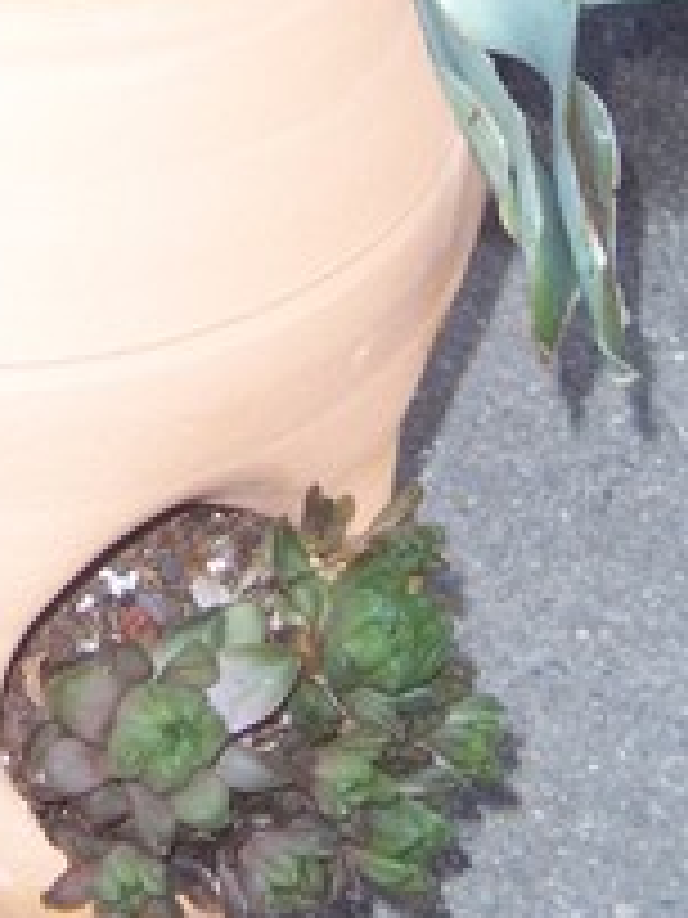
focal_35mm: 175
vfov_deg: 11.2
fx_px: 4638
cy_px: -50
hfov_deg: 8.4
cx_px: 25
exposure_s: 1/125
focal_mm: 11
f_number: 4
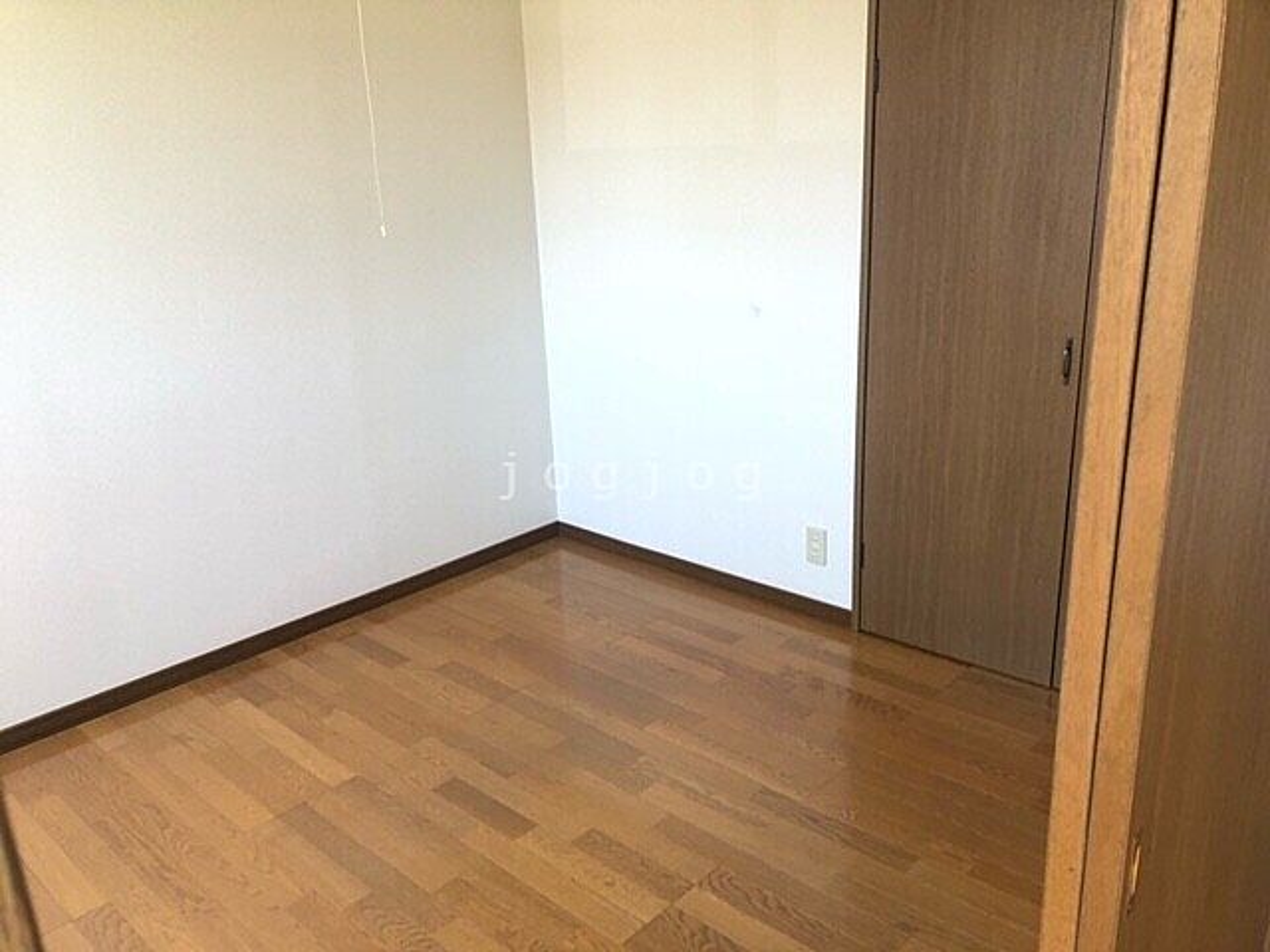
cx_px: 635
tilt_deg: -20.0
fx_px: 1027
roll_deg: +1.8
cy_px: 476
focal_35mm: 28
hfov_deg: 63.4
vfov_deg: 49.7
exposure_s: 1/33
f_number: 1.8
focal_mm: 3.99
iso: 25
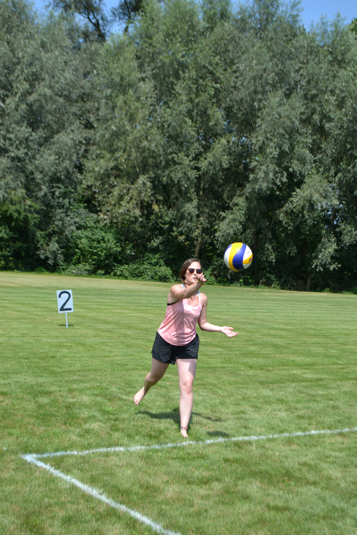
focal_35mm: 57
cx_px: 178
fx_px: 848
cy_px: 268
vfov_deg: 35.1
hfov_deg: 23.8
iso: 400
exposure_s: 1/1250
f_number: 5
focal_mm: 38
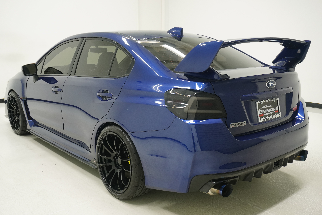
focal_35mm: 37
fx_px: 331
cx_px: 161
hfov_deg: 51.9
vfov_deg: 36.0
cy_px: 108
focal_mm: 25
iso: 1000
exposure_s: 1/200
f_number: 5.6
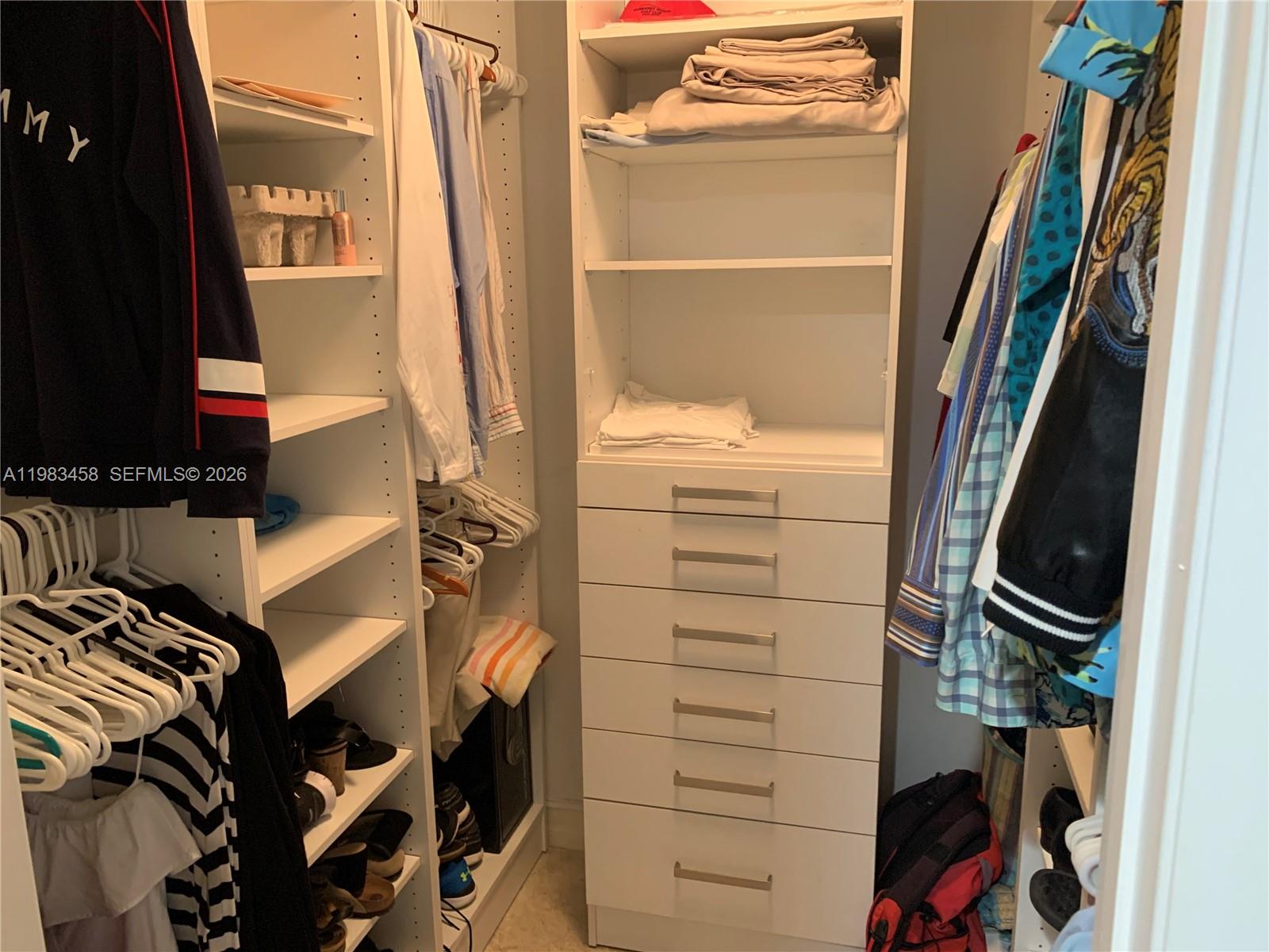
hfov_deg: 67.3
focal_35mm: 26
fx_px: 953
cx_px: 634
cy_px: 476
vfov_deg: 53.1
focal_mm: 4.25
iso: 320
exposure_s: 1/60
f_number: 1.8
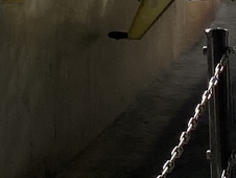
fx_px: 942
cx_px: 195
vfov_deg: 9.5
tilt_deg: +12.3
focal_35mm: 138
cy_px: -260
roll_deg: +0.9
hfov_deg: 14.2
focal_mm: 4.25
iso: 32
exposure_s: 1/2268
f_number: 1.8
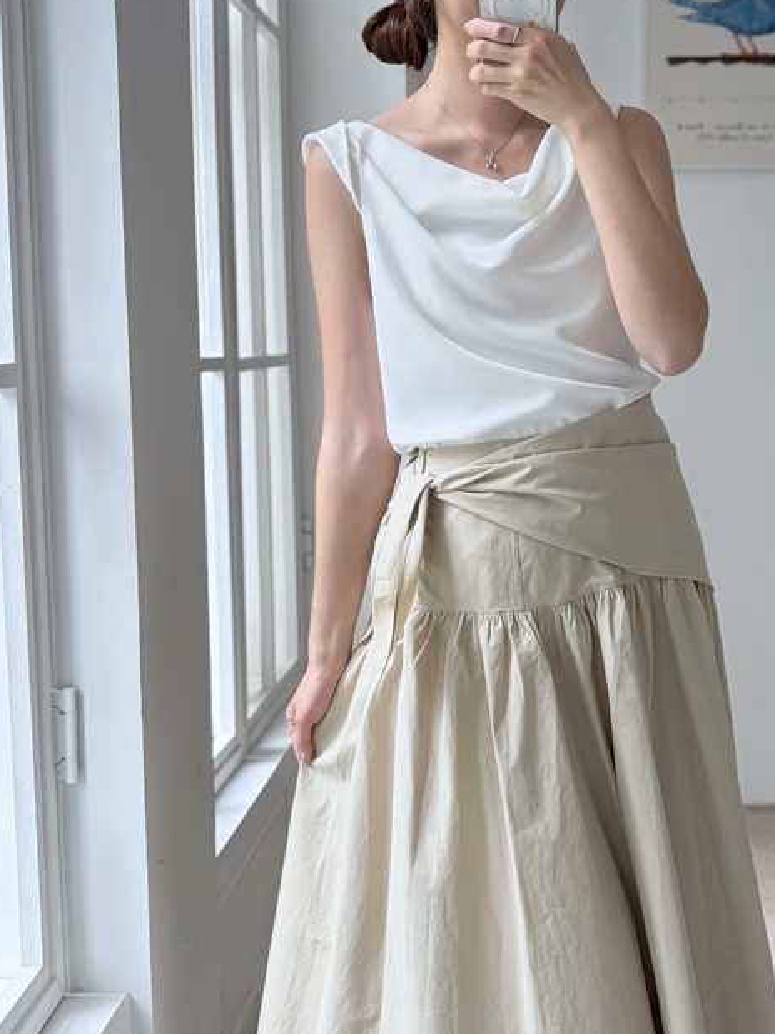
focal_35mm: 42
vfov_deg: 44.8
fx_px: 1254
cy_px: 503
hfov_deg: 34.0
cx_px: 523
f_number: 1.6
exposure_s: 1/120
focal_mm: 5.96
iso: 64
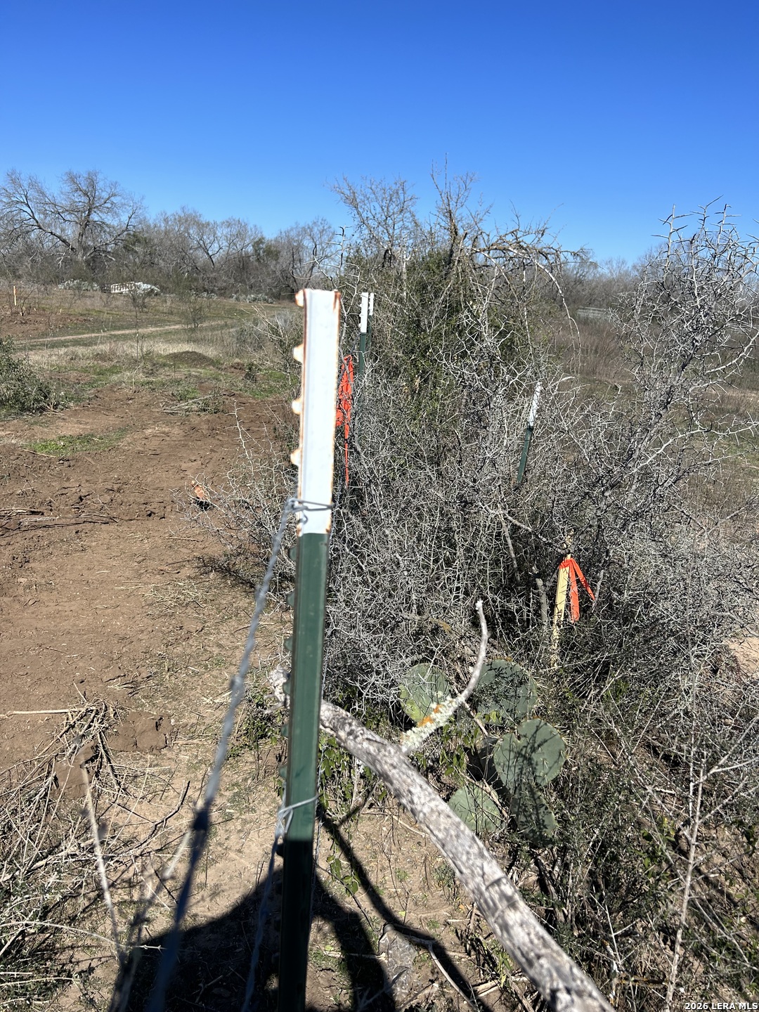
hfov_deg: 53.1
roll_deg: -3.8
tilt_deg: -15.1
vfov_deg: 67.3
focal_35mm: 26
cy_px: 506
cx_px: 380
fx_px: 760
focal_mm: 5.7
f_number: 1.5
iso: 50
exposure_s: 1/5076
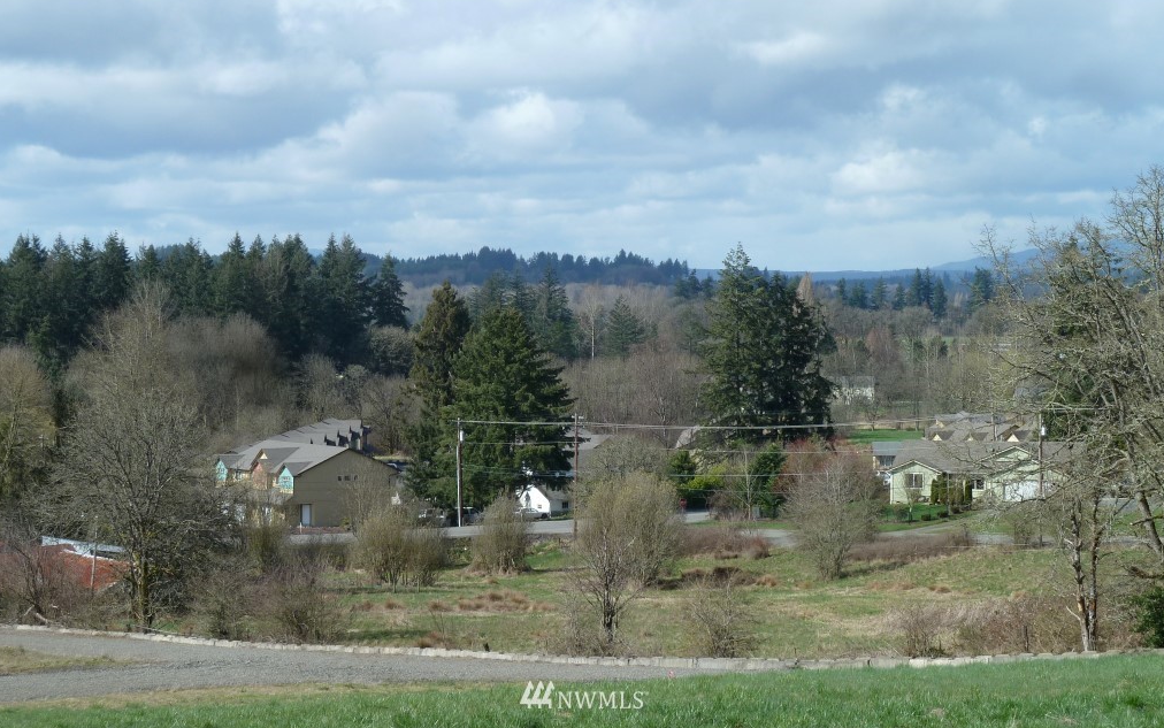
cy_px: 297
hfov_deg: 23.3
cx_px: 584
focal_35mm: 89
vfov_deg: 14.7
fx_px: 2824
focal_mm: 13.7
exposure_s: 1/400
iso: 80
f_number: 4.5
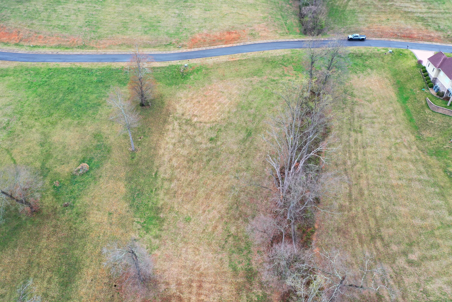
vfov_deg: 46.4
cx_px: 226
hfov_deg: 65.5
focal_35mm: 28
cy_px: 151
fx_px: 352
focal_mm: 10.26
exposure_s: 1/50
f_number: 3.2
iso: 100
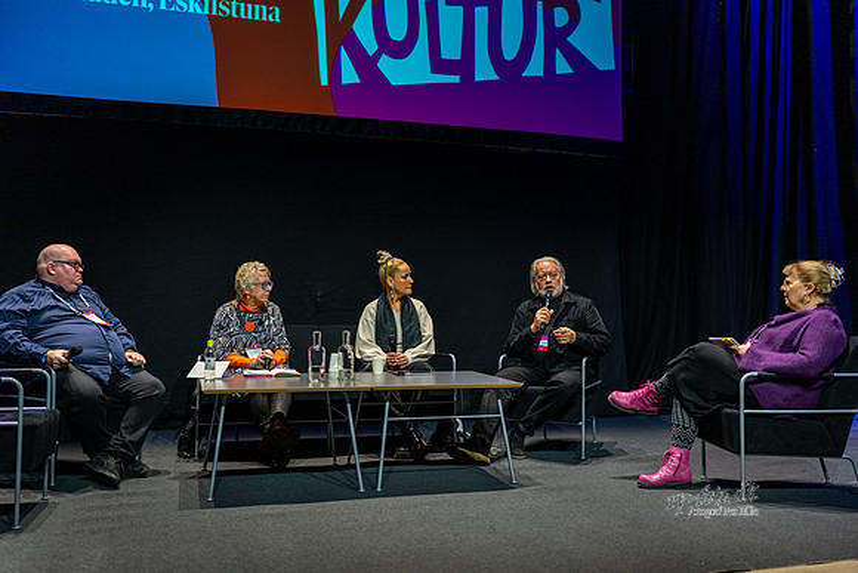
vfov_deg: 37.9
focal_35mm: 35
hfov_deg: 54.4
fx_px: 834
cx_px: 429
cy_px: 286
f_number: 1.4
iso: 320
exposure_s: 1/200
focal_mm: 35
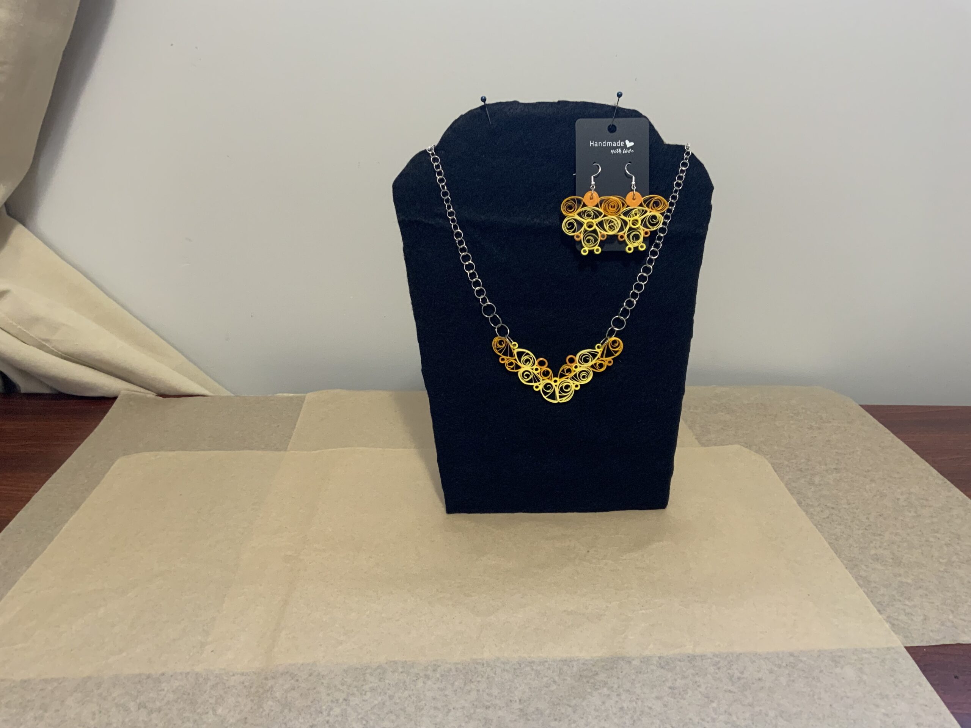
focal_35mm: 29
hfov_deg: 61.7
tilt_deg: -19.3
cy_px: 364
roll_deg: -0.4
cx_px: 486
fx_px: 813
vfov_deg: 48.2
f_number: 1.8
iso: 125
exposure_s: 1/60
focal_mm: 3
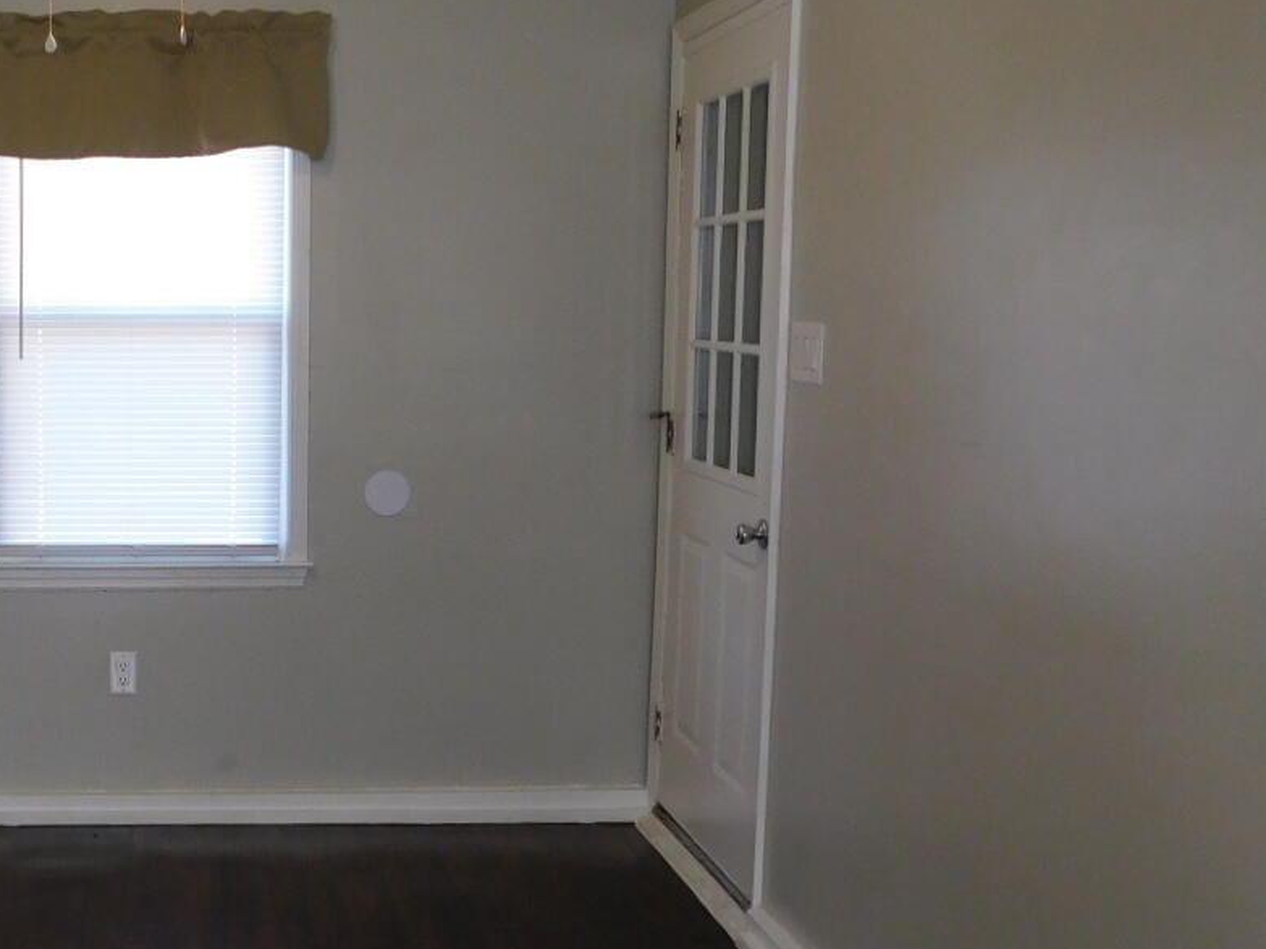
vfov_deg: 30.8
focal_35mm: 47
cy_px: 546
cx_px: 197
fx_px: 1719
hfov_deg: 38.4
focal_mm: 4
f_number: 3
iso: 180
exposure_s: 1/30
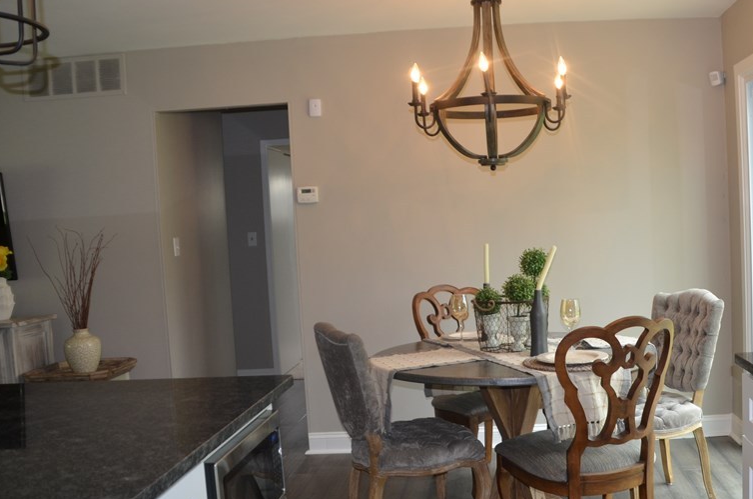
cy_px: 256
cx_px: 473
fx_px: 814
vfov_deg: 34.0
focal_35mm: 39
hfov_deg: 49.2
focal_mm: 18
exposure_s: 1/125
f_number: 3.5
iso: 280
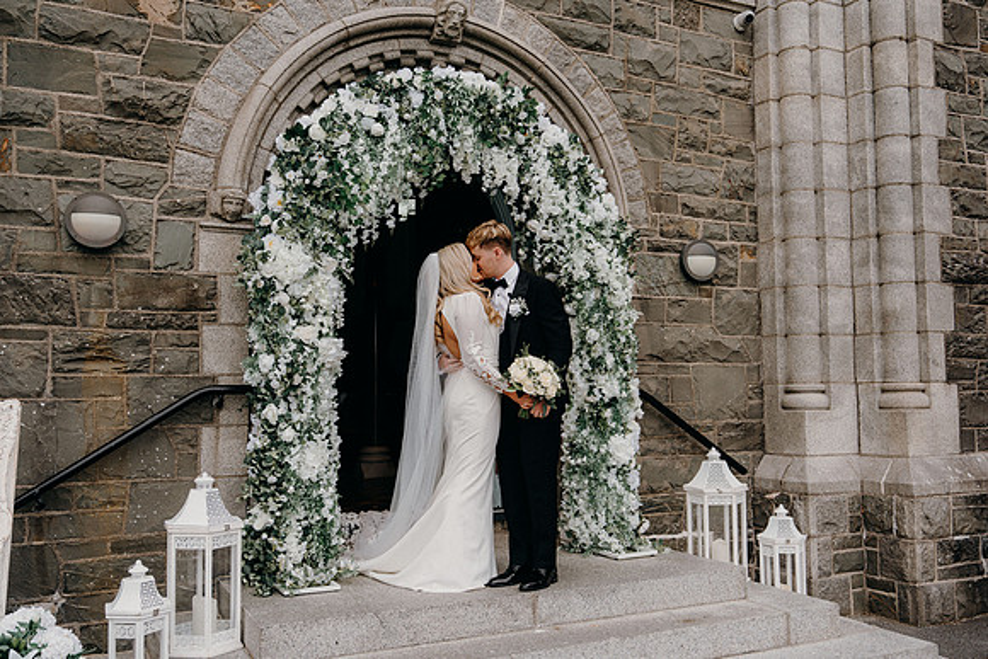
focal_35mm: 33
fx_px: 906
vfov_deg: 40.0
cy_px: 330
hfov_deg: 57.2
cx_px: 494
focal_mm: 33
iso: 125
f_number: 3.5
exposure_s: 1/250
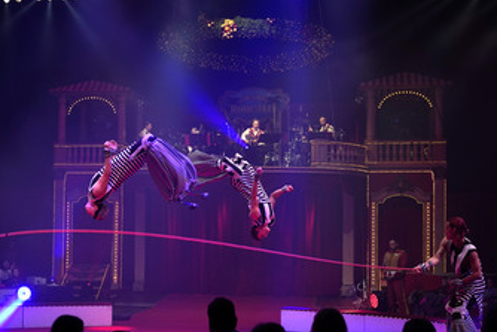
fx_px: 801
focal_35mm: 58
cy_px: 207
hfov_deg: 34.2
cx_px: 175
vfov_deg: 23.3
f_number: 2.8
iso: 1000
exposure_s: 1/500
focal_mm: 43
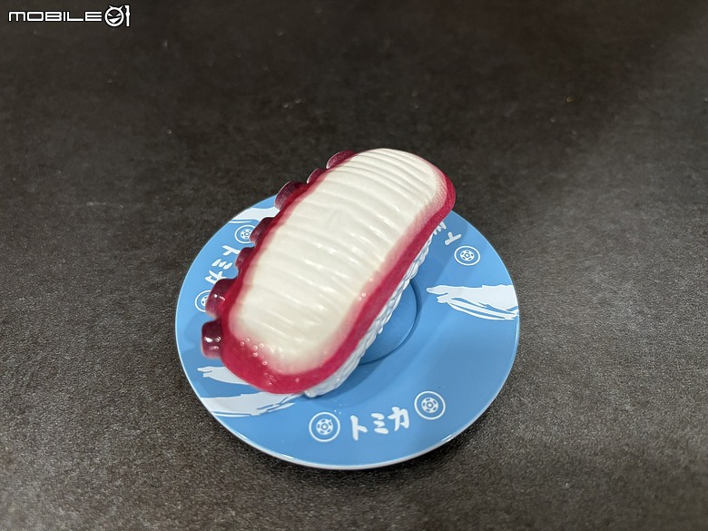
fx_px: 532
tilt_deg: -50.8
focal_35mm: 26
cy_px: 266
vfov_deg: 53.1
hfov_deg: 67.3
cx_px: 354
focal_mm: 5.96
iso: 125
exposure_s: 1/60
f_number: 1.6
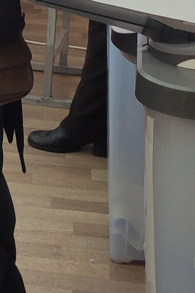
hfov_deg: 8.8
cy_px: 5
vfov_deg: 14.4
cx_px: -277
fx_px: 1138
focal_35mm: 140
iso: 124
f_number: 1.75
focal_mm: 4.77
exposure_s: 1/100
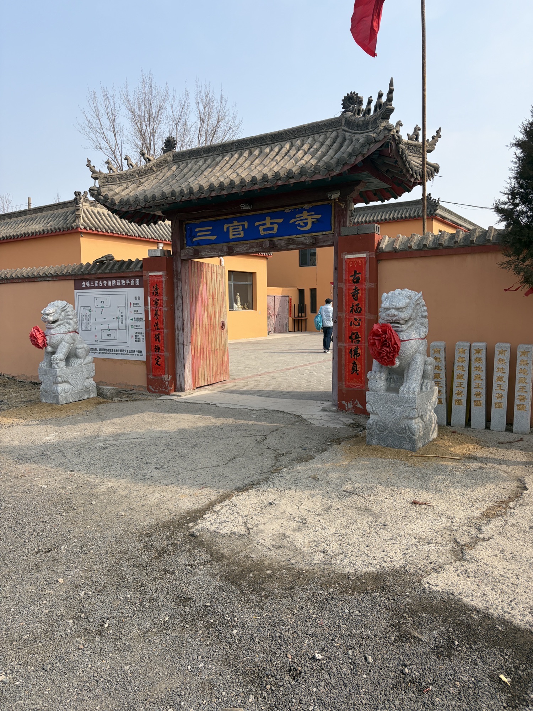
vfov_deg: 67.3
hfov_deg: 53.1
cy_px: 356
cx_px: 266
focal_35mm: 26
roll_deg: +1.8
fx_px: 534
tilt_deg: -3.9
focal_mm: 5.96
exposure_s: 1/2985
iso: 50
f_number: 1.6
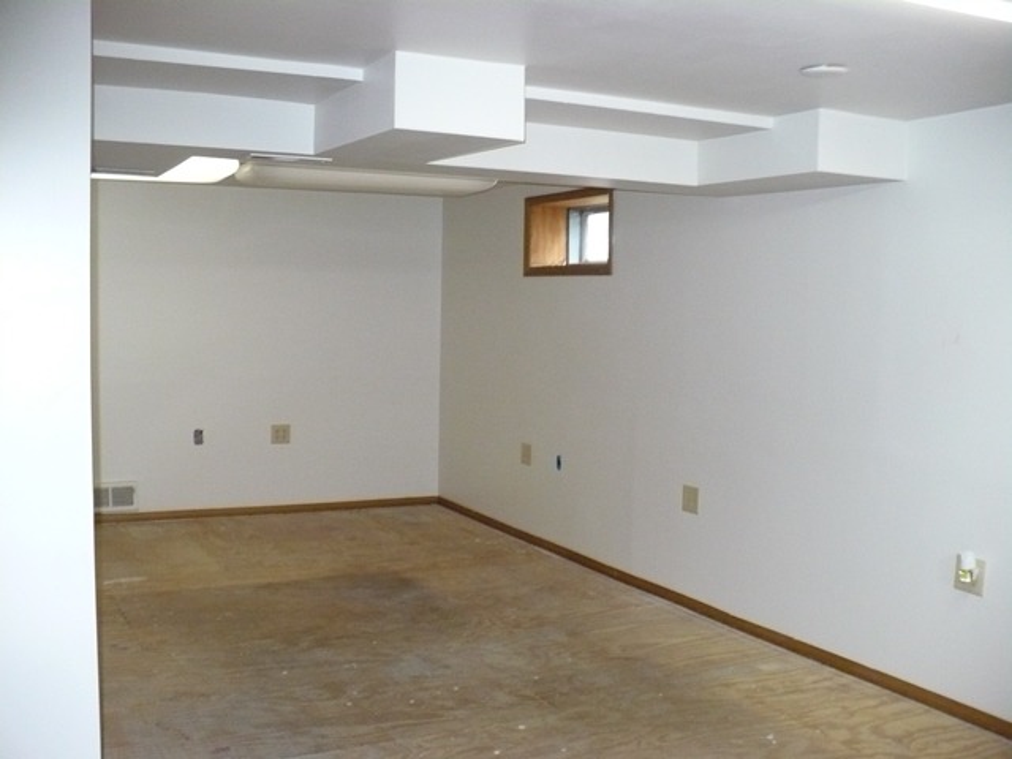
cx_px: 506
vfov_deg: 38.7
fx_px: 1082
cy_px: 380
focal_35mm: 37
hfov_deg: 50.1
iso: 400
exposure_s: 1/30
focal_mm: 6.1
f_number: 2.8
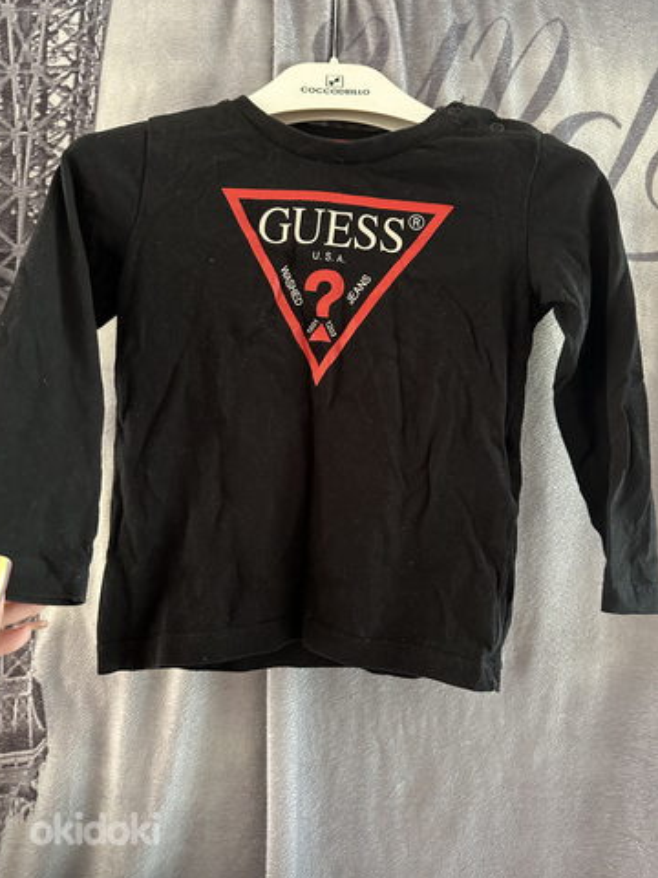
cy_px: 435
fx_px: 634
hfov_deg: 54.9
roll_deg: -2.0
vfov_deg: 69.4
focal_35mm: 25
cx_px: 321
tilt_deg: +1.9
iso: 1000
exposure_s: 1/34
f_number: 1.78
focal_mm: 6.86
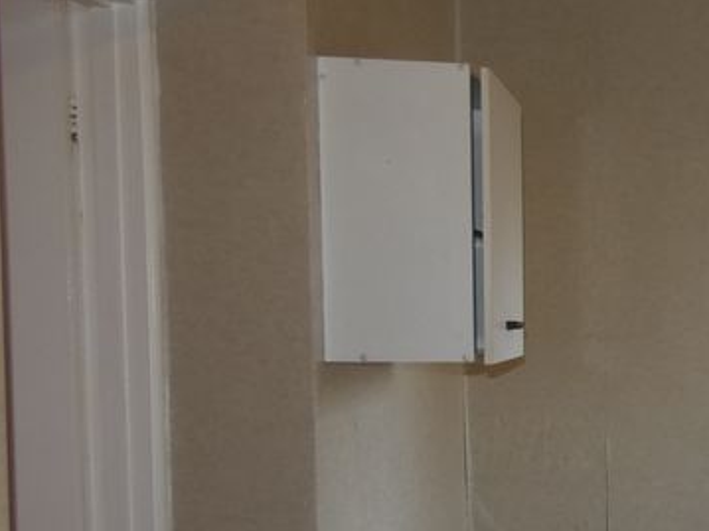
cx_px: 999
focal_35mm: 57
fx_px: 1167
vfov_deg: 25.3
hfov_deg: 26.6
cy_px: 407
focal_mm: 3.6
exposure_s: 1/60
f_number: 2.8
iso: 80
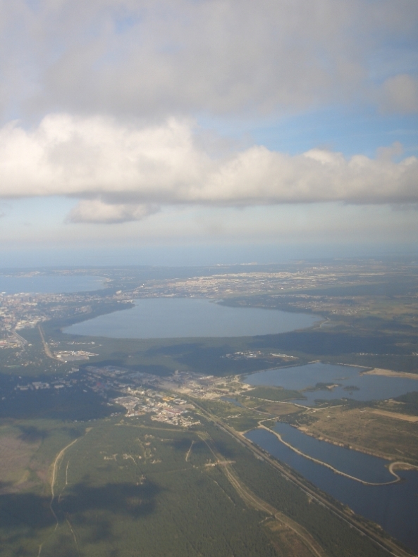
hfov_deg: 35.1
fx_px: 660
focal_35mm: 41
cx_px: 209
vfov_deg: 45.8
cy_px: 278
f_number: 4.6
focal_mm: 6.8
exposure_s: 1/200
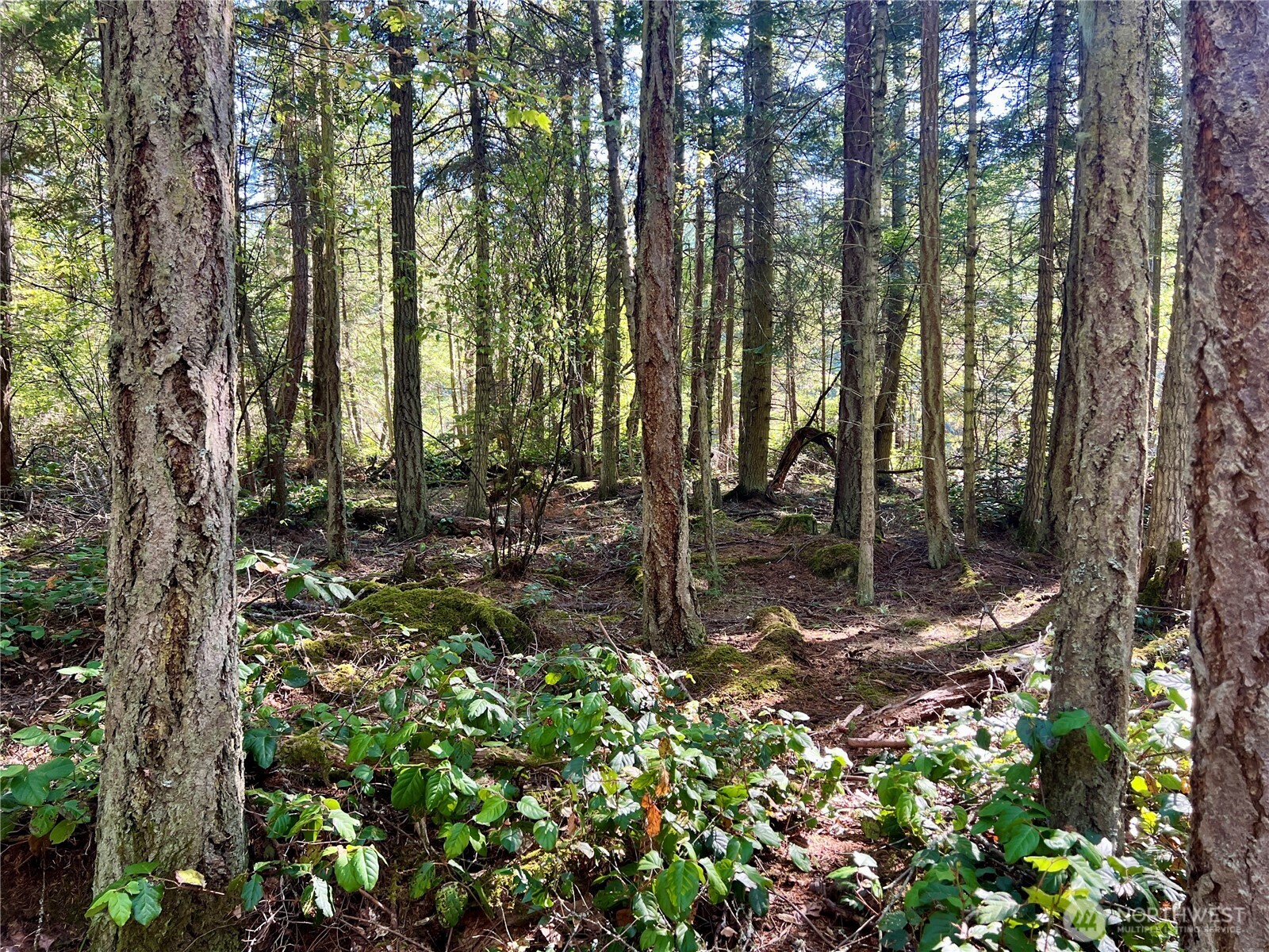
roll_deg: -0.5
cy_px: 476
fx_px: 953
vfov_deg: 53.1
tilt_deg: -4.1
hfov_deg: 67.3
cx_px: 634
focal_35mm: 26
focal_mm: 5.7
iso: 100
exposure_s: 1/121
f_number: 1.5
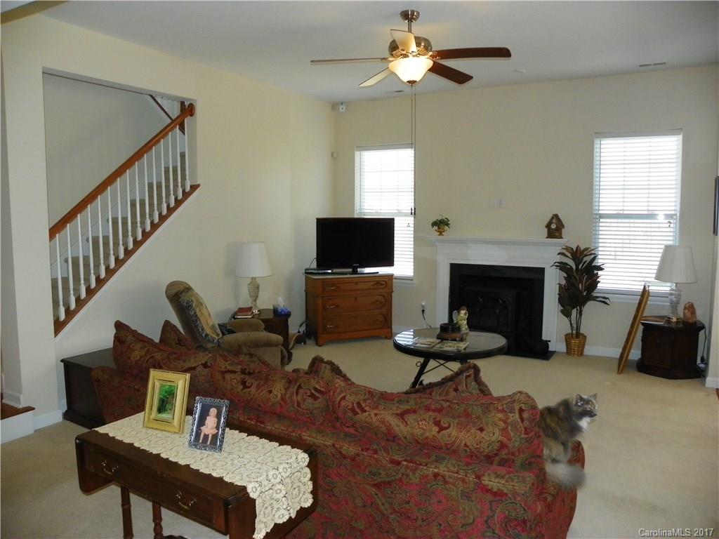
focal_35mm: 26
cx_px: 360
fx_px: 540
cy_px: 270
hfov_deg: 67.3
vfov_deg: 53.1
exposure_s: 1/125
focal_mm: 4.6
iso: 200
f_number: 2.8
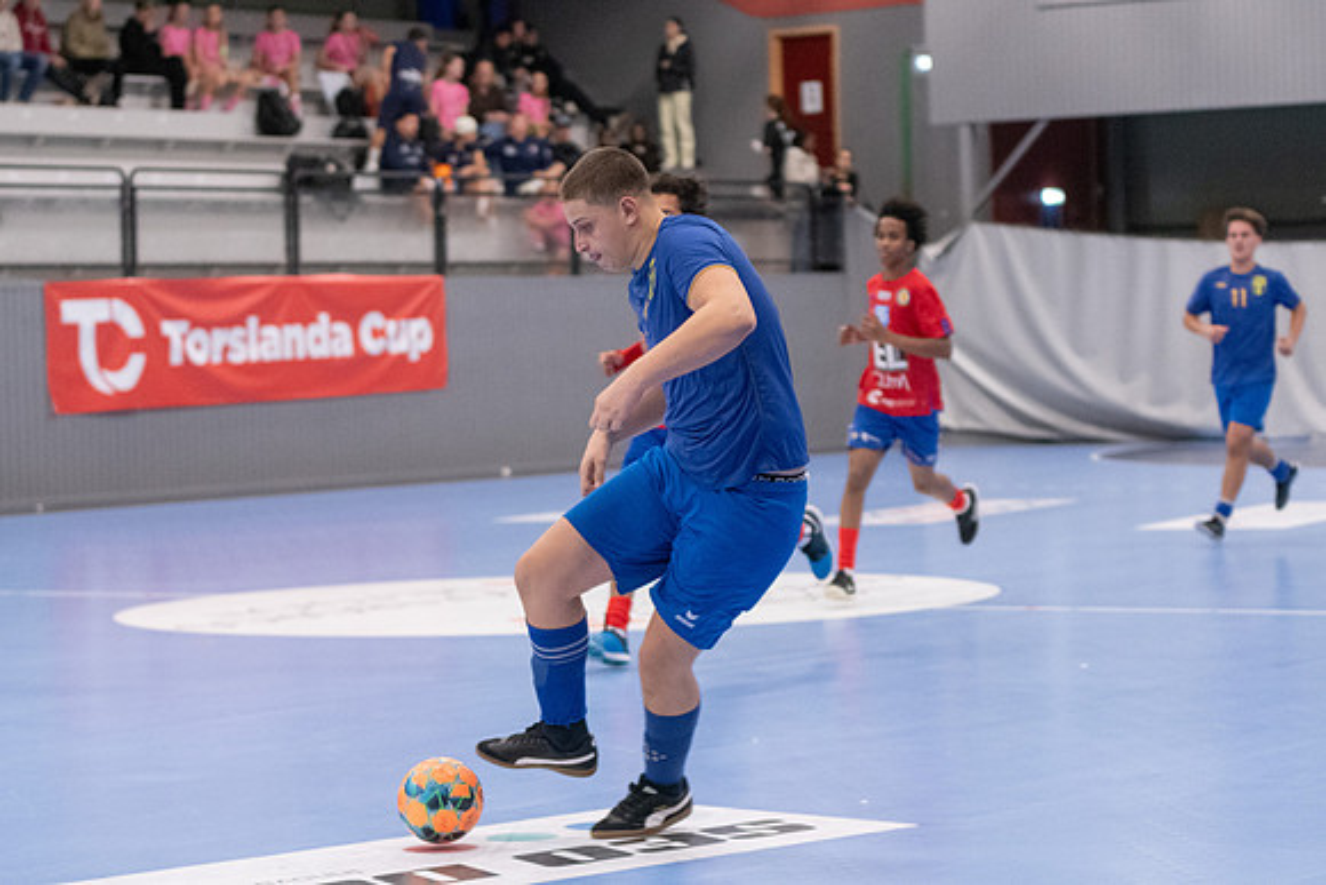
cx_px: 663
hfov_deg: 18.9
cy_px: 442
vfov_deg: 12.7
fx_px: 3977
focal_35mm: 108
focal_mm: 70
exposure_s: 1/640
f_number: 3.2
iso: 4500
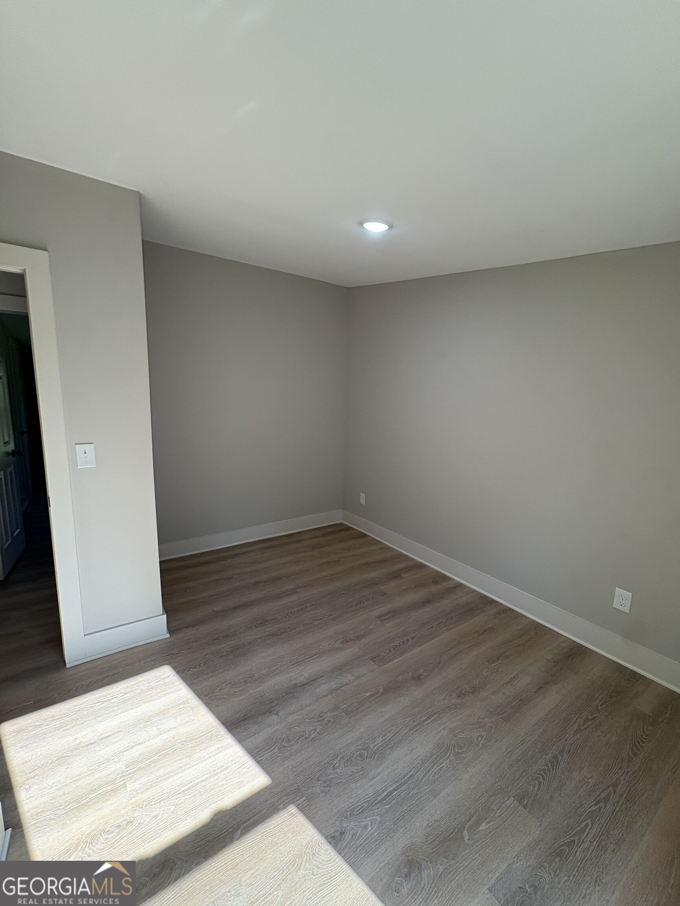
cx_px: 340
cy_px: 453
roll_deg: -1.3
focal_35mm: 14
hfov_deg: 85.7
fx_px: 367
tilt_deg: -6.5
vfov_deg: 102.1
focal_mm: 2.22
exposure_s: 1/120
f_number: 2.2
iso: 100
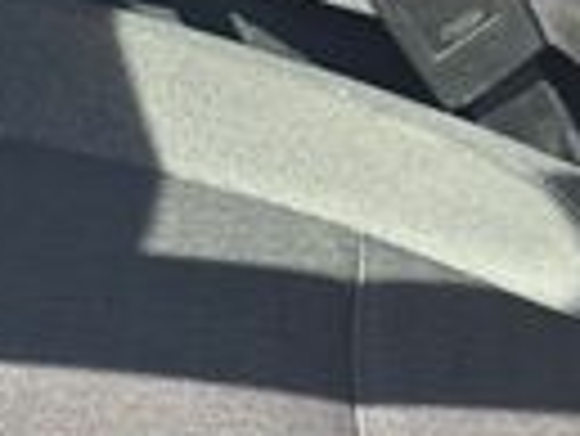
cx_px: 112
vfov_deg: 11.4
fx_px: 1912
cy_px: 944
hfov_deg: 17.1
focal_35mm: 114
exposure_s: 1/180
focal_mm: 5.4
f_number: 1.8
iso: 32
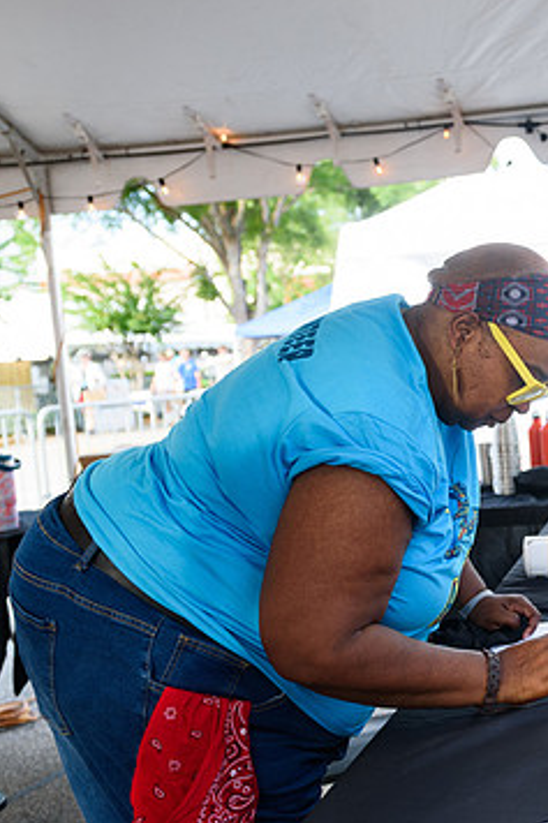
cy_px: 434
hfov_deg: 25.3
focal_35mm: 49
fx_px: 1120
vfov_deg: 40.3
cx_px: 618
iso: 250
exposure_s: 1/200
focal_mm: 27
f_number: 5
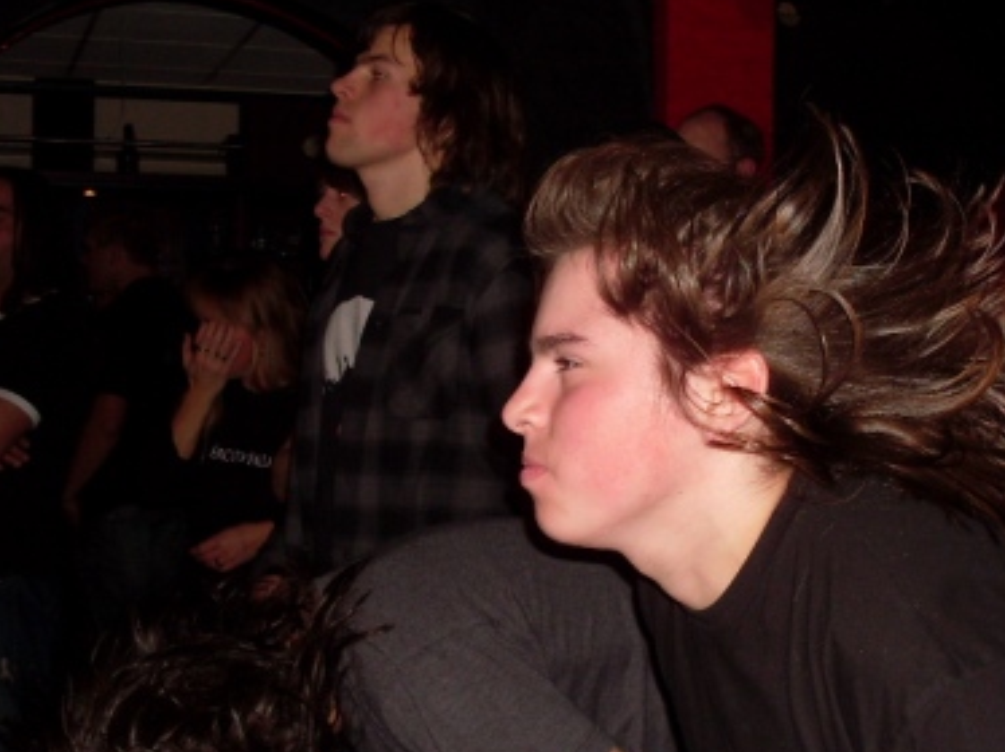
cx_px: 615
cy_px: 426
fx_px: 1828
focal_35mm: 63
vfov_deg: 23.2
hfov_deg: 30.6
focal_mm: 6.3
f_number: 2.8
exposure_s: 1/45
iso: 100
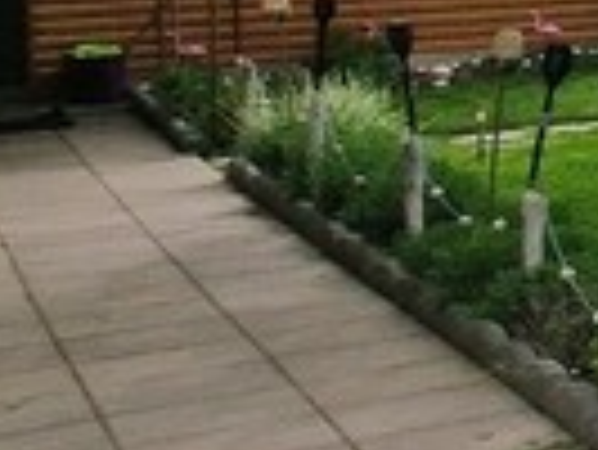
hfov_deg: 10.5
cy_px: -184
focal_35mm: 100
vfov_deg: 14.0
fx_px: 1729
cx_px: 1929
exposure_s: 1/4624
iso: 50
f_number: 2.2
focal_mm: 2.2
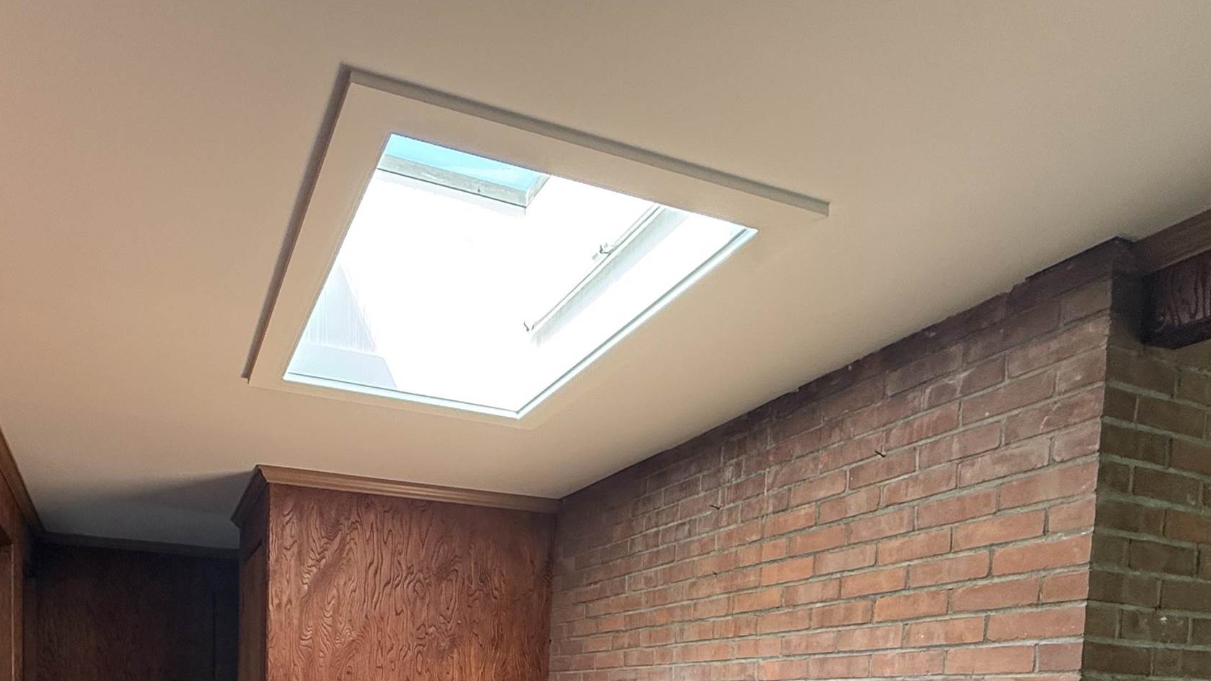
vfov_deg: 34.9
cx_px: 479
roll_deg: -1.7
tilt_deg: -3.2
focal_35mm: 28
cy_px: 769
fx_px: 899
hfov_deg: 67.2
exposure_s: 1/99
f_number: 2.2
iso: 250
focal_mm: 2.22
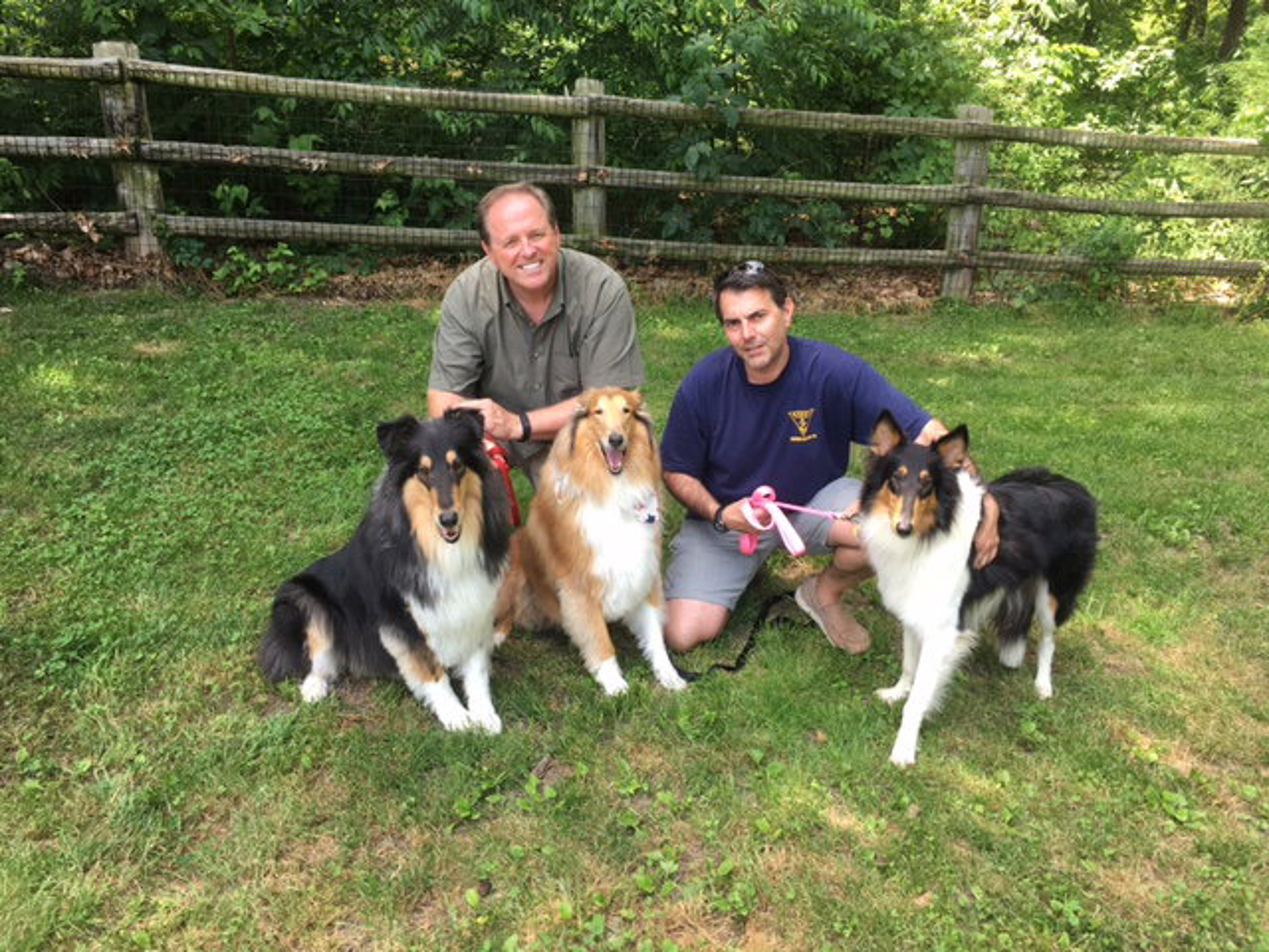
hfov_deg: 61.7
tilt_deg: -20.2
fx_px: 1063
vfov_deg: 48.2
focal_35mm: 29
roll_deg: +1.4
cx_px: 634
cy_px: 476
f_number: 2.2
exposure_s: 1/120
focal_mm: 4.15
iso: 32
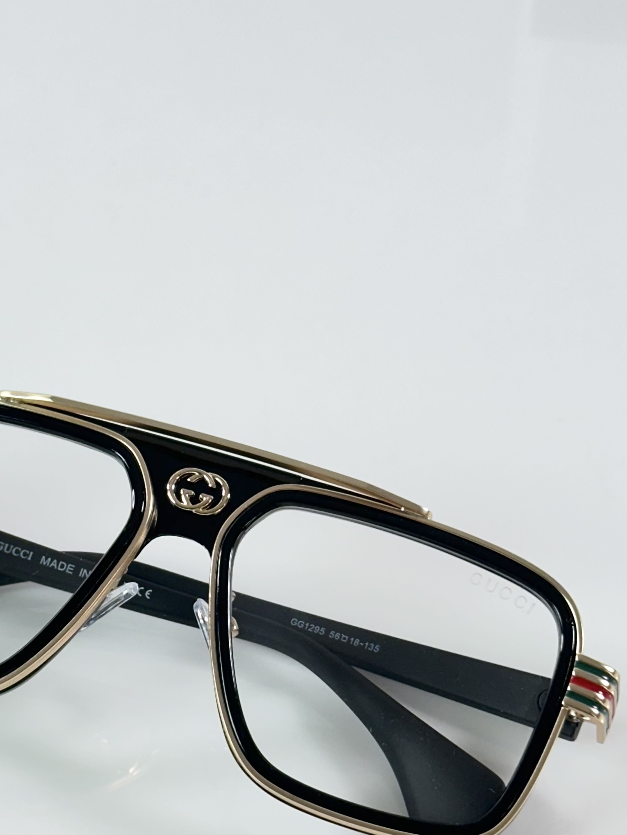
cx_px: 169
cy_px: 613
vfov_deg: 21.6
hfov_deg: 16.3
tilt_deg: -48.1
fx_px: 2173
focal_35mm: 90
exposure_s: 1/100
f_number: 1.78
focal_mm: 6.86
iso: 64
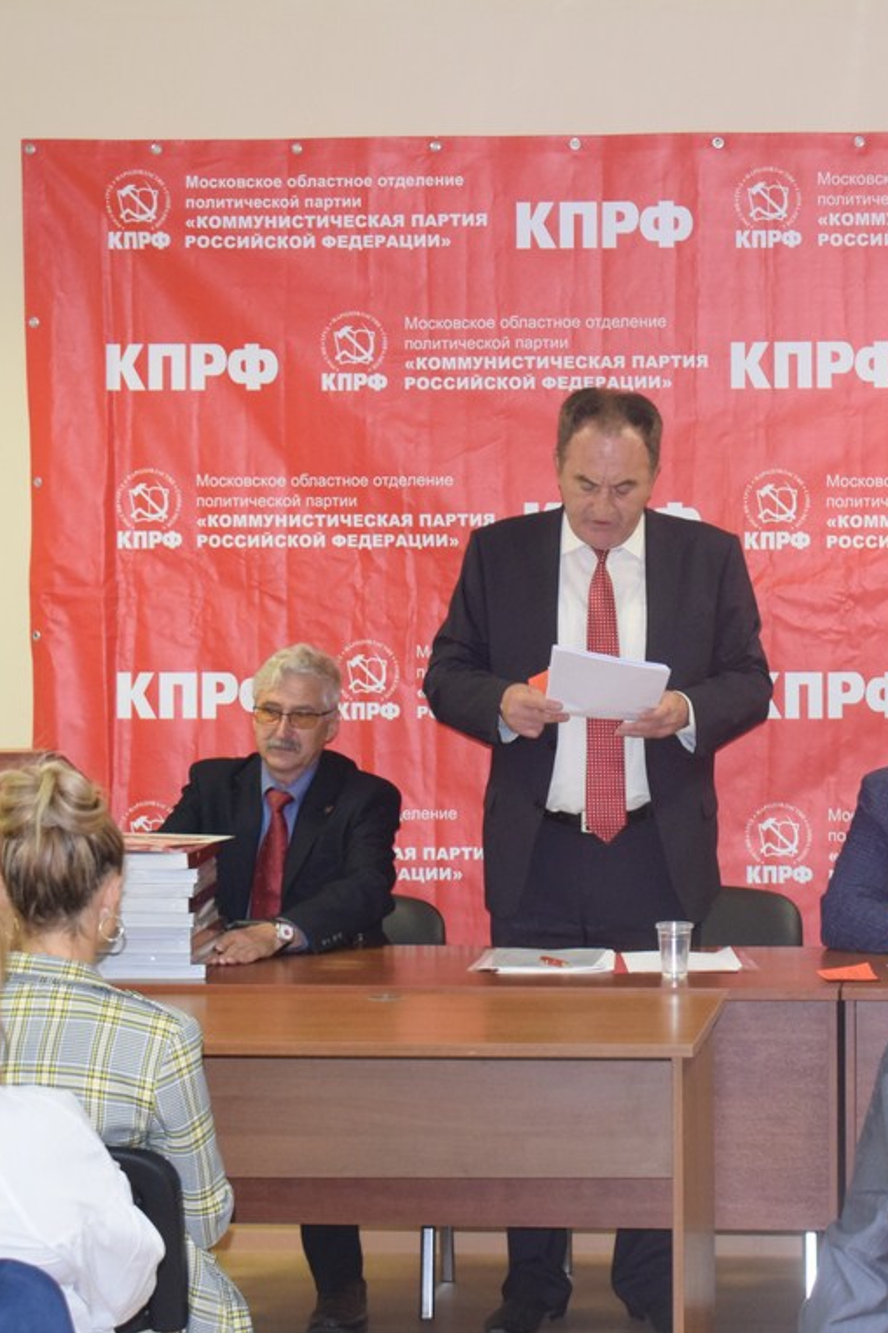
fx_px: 3766
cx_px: 661
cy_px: 666
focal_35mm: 102
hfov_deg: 13.4
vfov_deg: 20.1
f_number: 5
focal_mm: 45
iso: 1800
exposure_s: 1/60
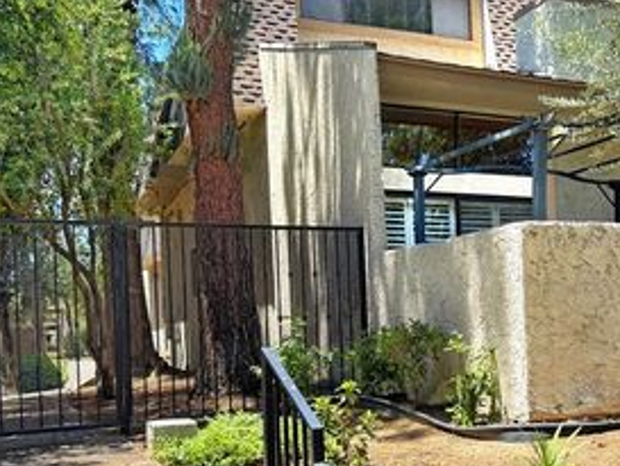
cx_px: 411
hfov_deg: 42.4
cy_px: 308
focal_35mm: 44
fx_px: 788
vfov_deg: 32.6
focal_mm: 6.76
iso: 80
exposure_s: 1/1524
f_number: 1.78
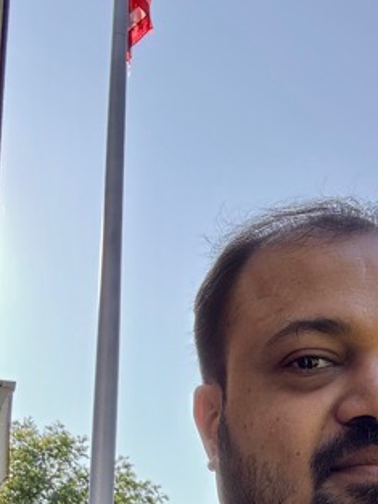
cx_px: 393
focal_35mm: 67
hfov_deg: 21.1
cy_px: 464
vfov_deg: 27.8
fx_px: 975
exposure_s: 1/422
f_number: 1.9
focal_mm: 2.69
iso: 25
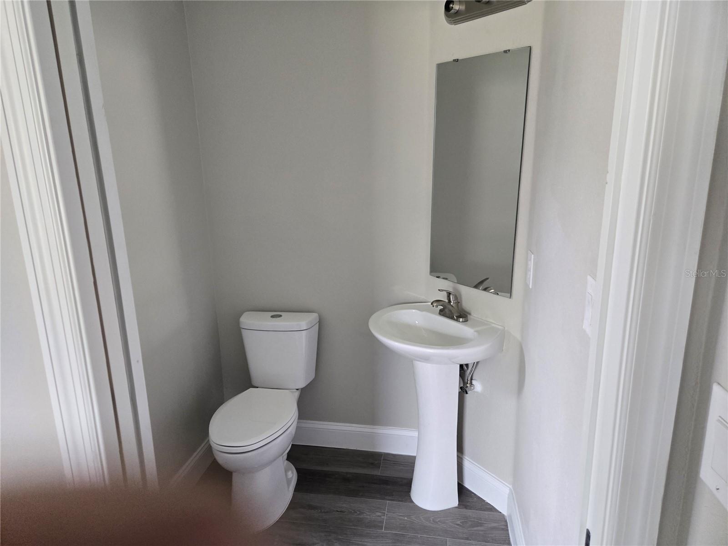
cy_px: 273
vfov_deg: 58.9
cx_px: 364
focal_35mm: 23
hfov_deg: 73.9
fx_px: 484
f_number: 1.8
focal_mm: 5.4
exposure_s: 1/120
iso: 500
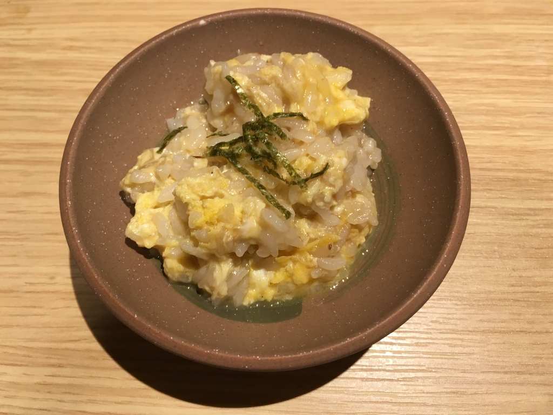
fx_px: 463
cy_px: 208
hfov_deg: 61.7
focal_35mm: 29
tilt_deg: -65.0
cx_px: 276
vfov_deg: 48.2
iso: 80
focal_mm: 4.15
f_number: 2.2
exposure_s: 1/30
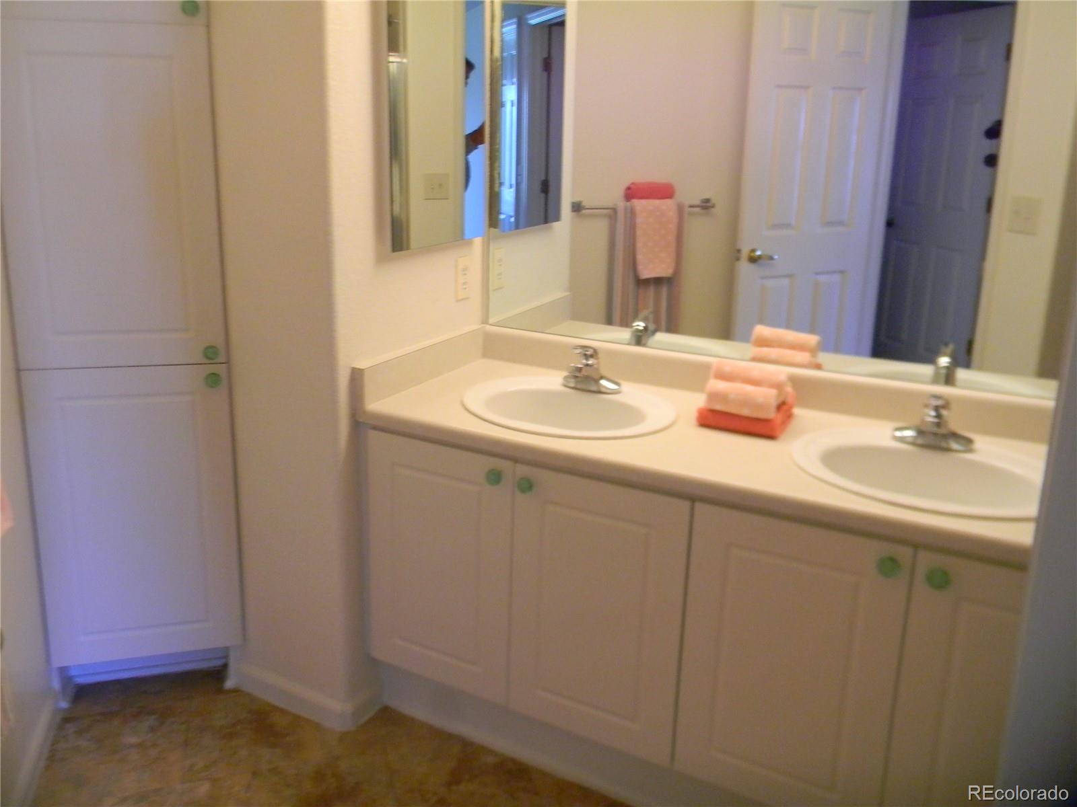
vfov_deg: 49.7
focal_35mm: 28
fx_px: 871
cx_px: 538
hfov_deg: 63.4
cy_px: 404
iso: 389
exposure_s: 1/30
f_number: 3.5
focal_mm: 5
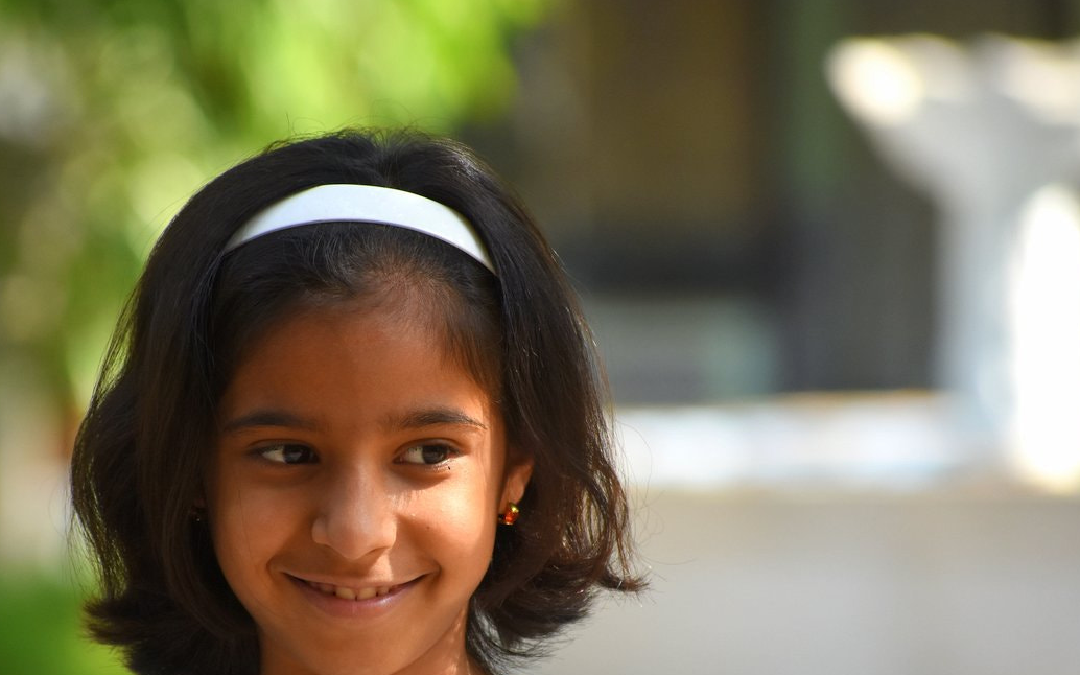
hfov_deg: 4.2
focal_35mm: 497
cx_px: 392
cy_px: 554
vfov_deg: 2.6
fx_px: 14627
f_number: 5.3
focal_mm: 210
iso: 500
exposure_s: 1/500
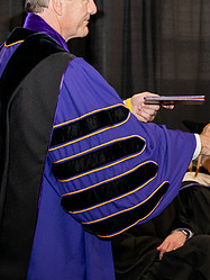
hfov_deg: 9.3
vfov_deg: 12.5
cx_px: 246
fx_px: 1269
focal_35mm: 157
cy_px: 69
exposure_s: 1/200
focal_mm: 70
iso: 2000
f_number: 5
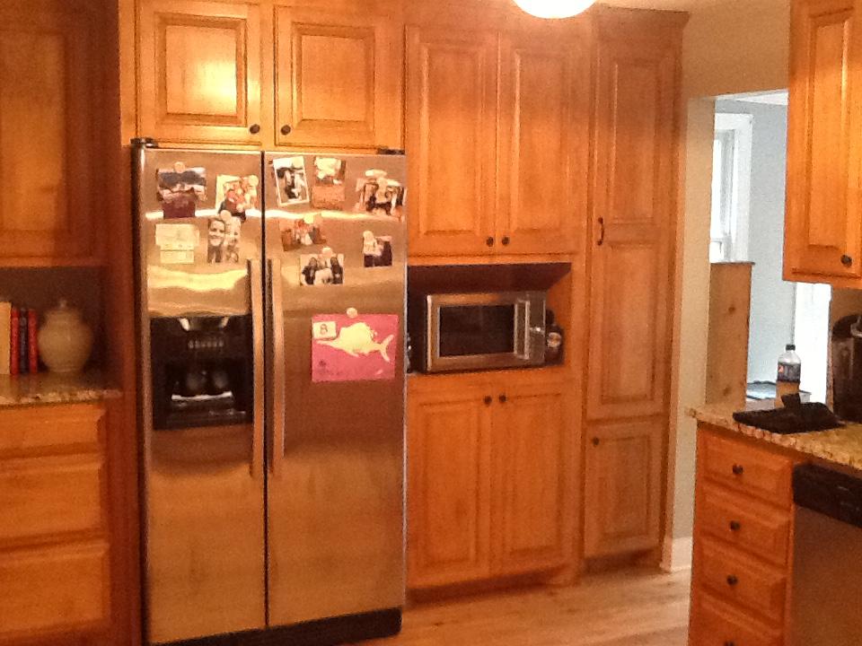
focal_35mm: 44
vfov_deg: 32.9
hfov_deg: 42.9
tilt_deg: -7.8
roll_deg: -0.5
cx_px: 431
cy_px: 323
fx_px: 1096
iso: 320
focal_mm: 2.03
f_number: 2.4
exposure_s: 1/15
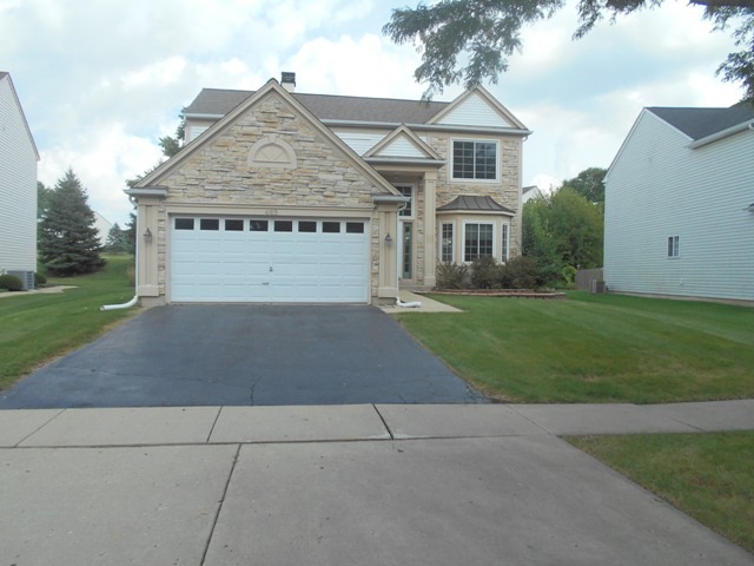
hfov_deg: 67.3
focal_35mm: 26
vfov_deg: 53.1
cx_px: 377
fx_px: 566
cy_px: 283
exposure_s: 1/640
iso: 80
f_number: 3.2
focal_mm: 4.6
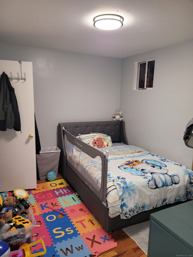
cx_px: 96
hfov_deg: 53.1
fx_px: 193
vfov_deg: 67.3
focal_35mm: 26
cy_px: 128
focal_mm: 5.4
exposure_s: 1/40
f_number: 1.8
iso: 160
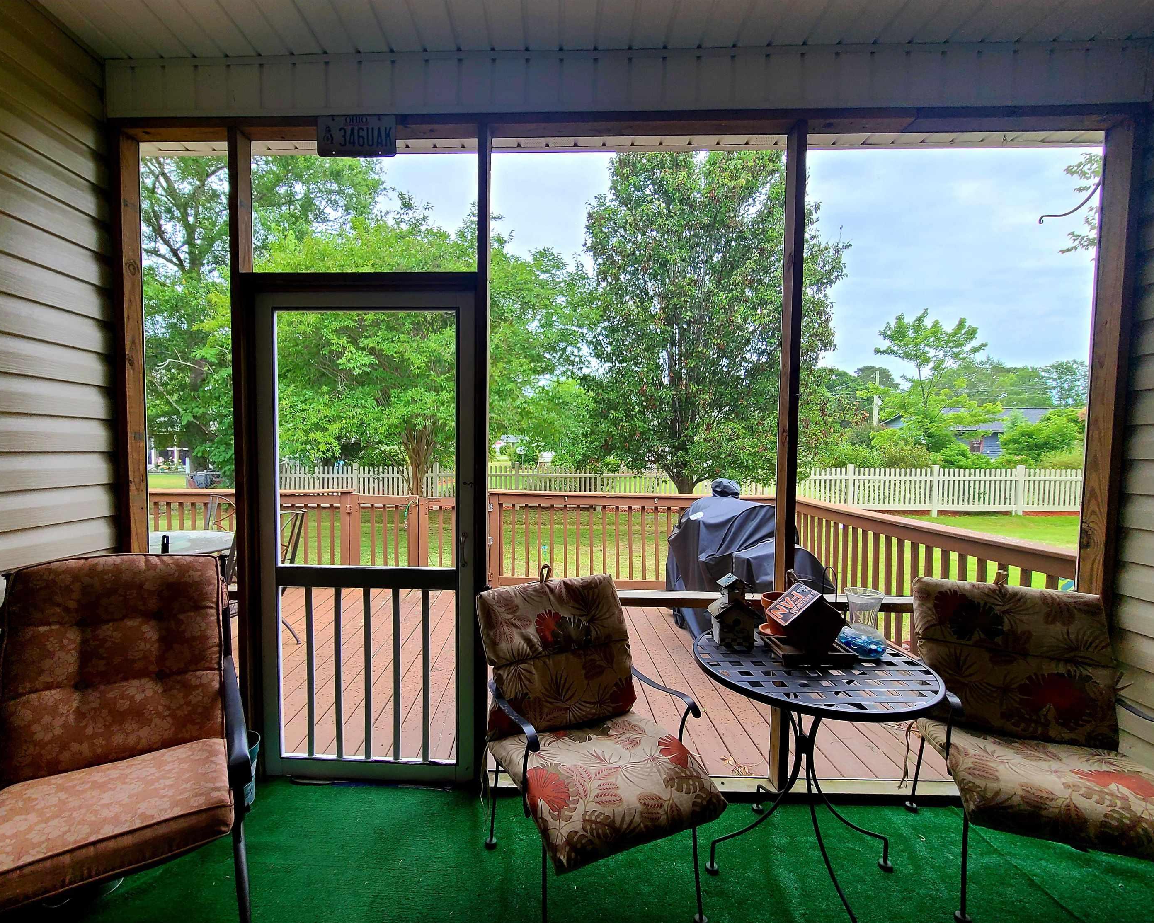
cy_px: 477
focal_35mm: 14
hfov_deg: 100.5
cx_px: 528
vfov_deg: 87.9
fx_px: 478
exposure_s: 1/270
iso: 50
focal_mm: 2.2
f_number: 2.2
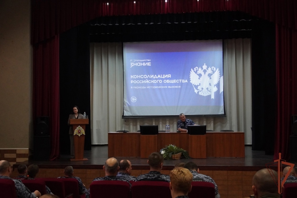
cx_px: 148
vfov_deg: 29.9
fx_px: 371
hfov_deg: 43.6
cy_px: 99
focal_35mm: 45
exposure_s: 1/160
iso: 4000
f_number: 4.5
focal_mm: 30
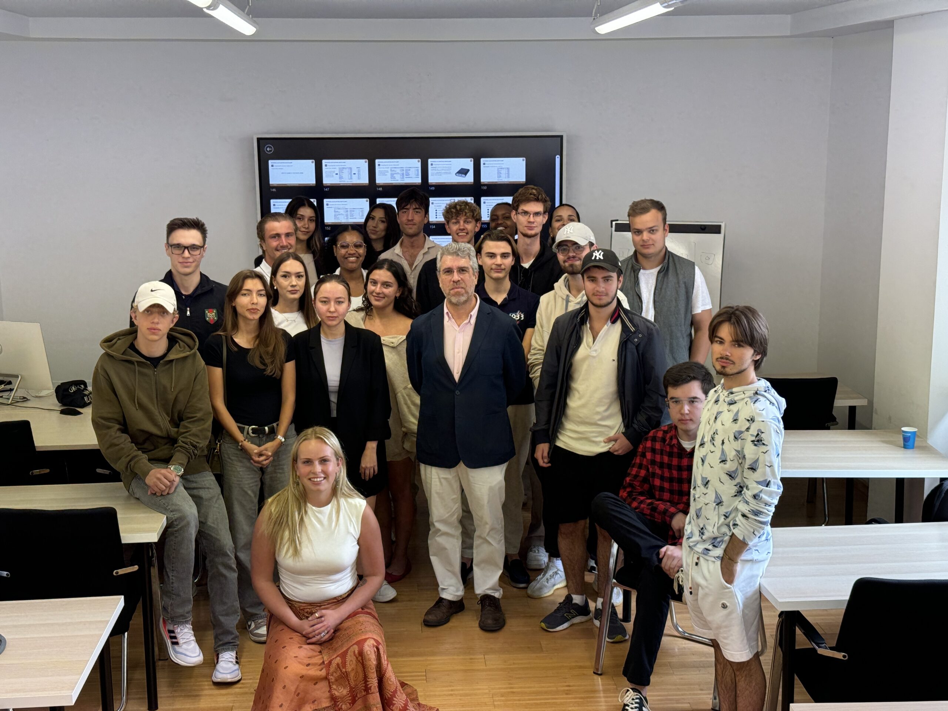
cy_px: 356
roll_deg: +1.1
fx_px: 1315
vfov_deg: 30.3
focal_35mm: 48
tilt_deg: -10.3
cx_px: 474
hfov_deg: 39.7
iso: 125
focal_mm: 6.76
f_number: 1.78
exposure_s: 1/100
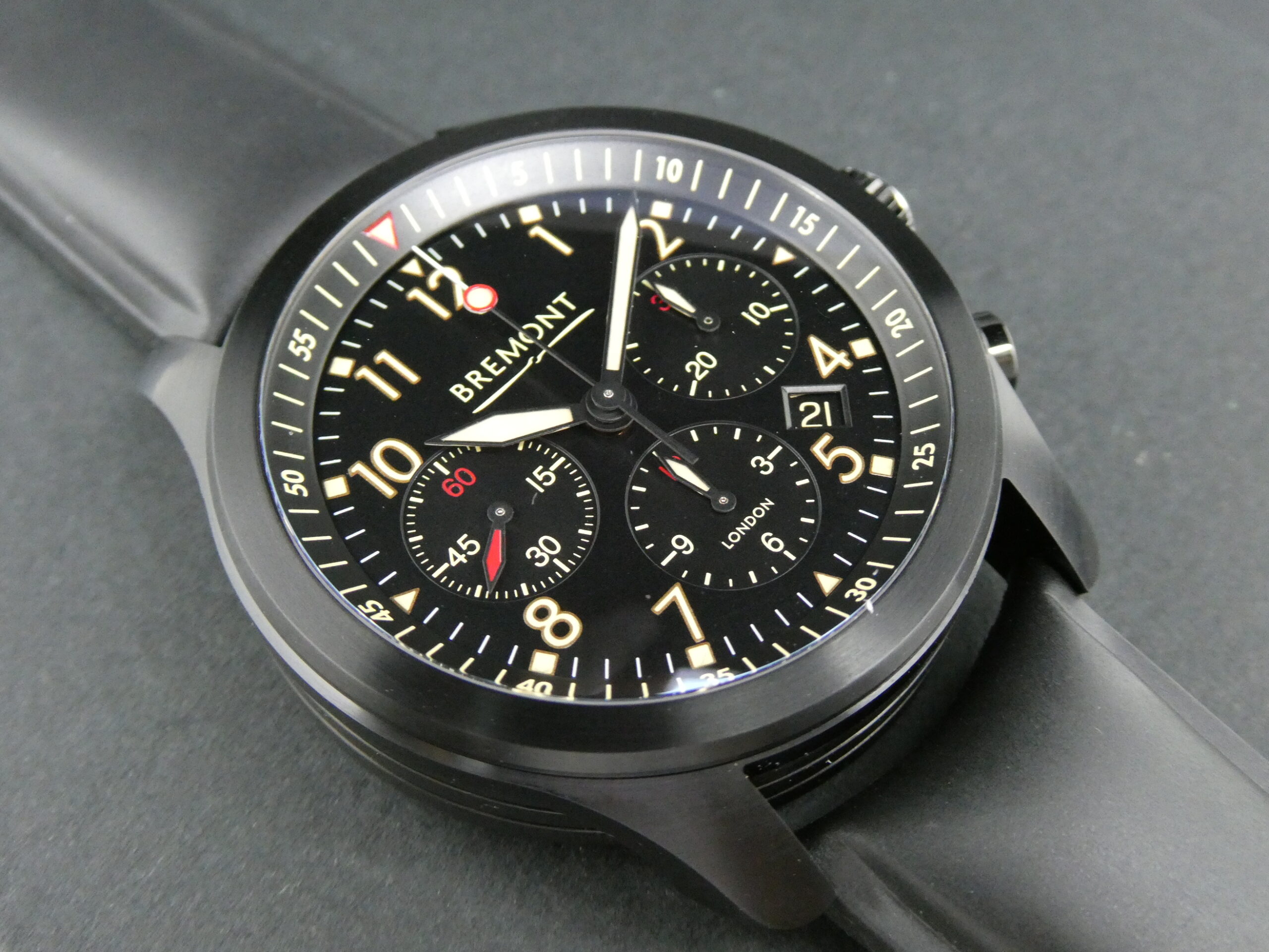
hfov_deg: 42.9
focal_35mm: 44
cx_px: 634
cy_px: 476
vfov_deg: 32.9
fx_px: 1613
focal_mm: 7.8
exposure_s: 1/80
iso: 1000
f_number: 3.9
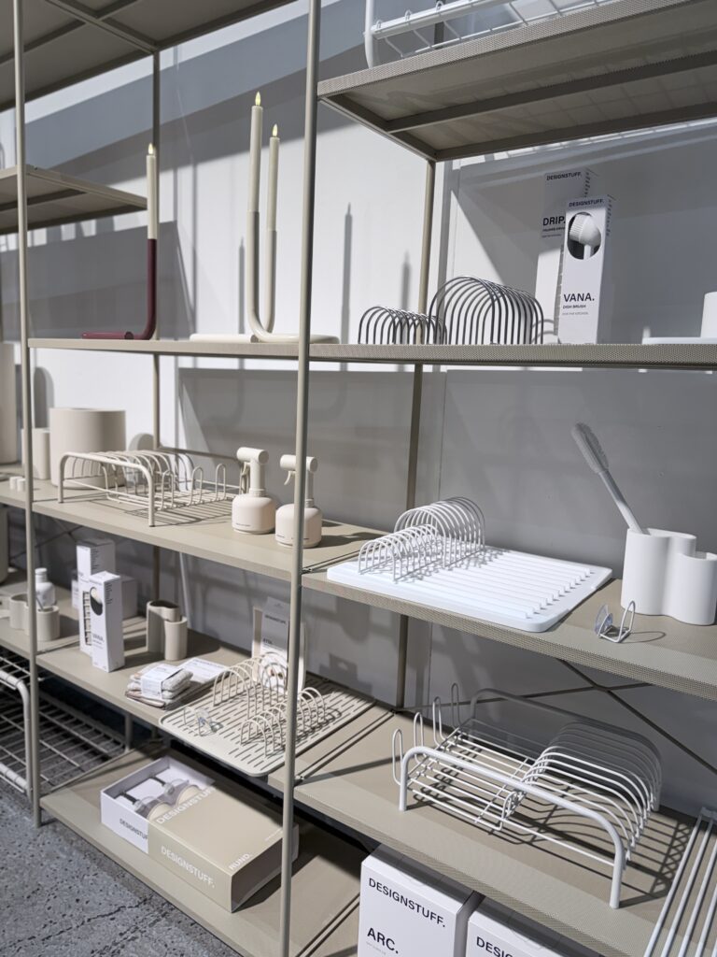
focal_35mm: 24
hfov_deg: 56.8
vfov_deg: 71.6
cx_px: 358
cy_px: 478
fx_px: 663
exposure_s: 1/100
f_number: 1.78
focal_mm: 6.76
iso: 80
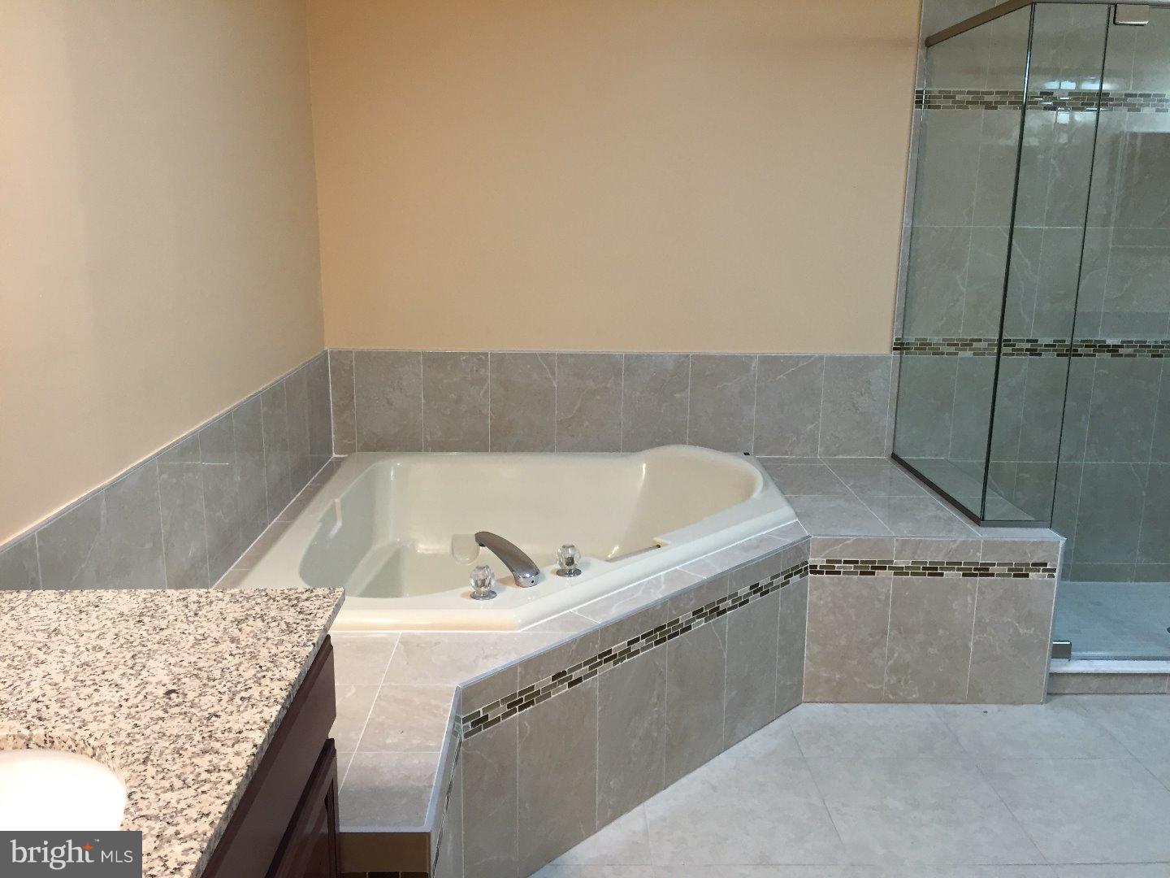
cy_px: 439
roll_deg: -2.4
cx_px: 585
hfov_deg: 61.7
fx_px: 980
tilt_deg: -13.0
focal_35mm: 29
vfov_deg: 48.2
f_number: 2.2
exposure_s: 1/30
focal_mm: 4.15
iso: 40
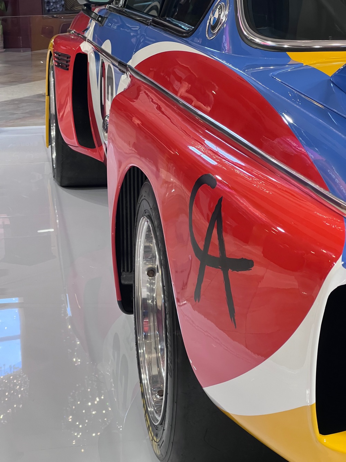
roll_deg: +2.4
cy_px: 231
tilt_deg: -15.5
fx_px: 1026
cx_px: 173
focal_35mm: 77
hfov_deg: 19.1
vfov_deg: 25.3
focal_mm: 9
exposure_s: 1/100
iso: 200
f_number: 2.8
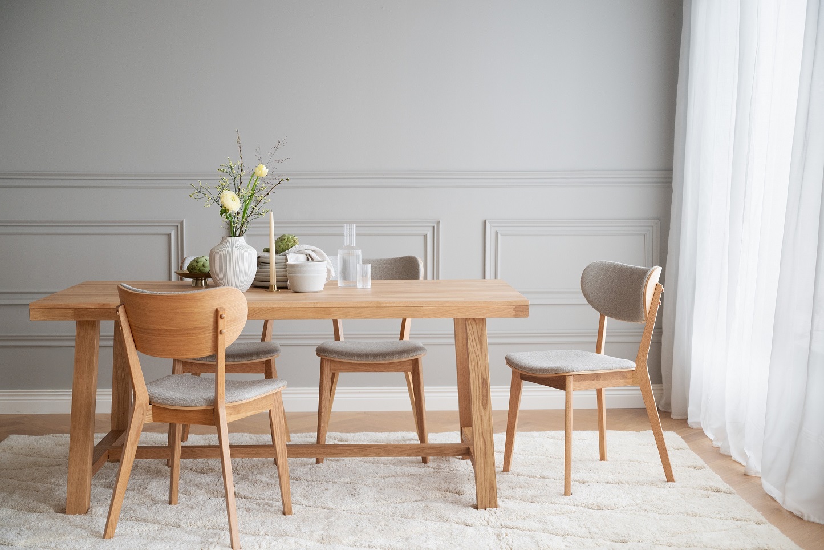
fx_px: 1282
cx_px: 412
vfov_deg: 24.2
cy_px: 275
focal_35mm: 56
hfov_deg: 35.6
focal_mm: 56
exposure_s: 1/2
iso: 640
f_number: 4
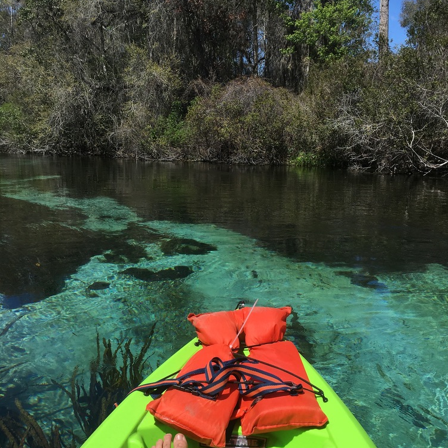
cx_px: 229
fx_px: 512
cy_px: 241
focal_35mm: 35
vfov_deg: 47.2
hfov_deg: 47.2
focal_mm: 4.15
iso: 25
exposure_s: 1/1832
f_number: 2.2
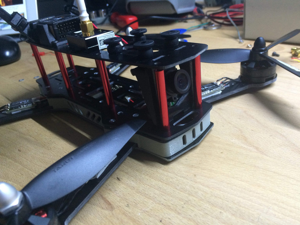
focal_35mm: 29
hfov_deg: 61.7
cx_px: 150
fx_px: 251
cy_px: 112
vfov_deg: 48.2
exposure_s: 1/33
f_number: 2.2
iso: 250
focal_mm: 4.15
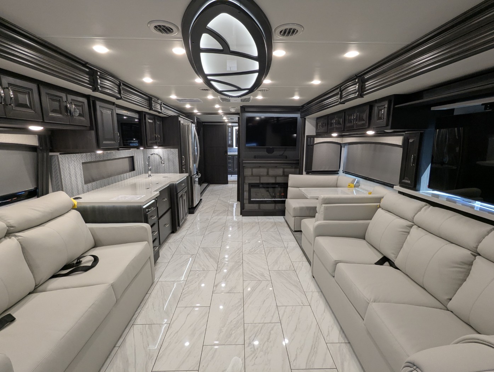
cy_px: 186
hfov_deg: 94.4
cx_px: 247
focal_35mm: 16
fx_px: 229
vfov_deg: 78.2
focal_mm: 2.35
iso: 104
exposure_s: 1/41.1
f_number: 2.2
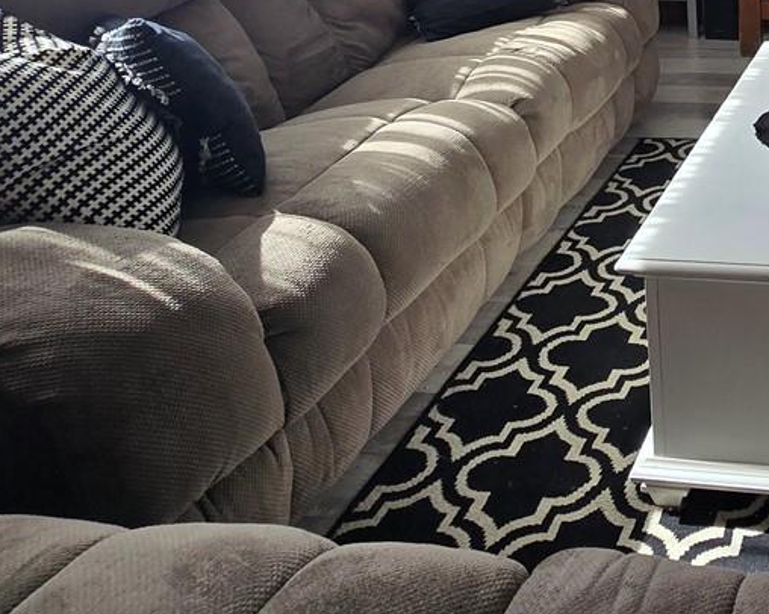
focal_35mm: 40
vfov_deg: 31.8
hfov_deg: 38.9
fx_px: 910
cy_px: -103
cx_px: 816
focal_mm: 2.2
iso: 50
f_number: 2.2
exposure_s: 1/250
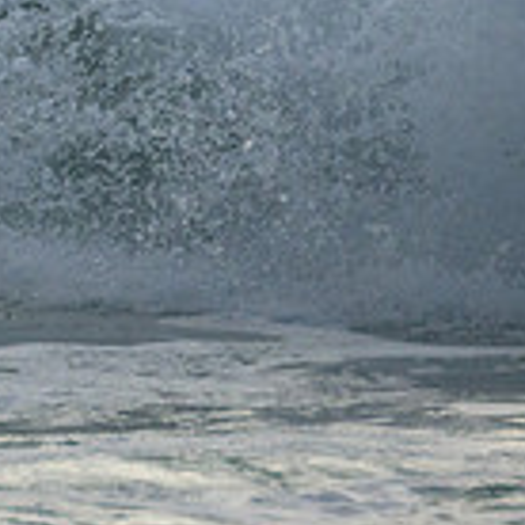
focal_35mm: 2861
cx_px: -411
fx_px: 49091
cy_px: -192
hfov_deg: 0.6
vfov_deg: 0.6
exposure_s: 1/2000
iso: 3200
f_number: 11
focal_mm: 800
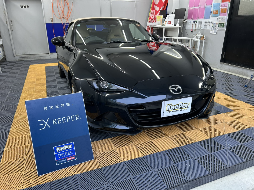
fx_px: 191
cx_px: 127
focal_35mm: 26
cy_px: 95
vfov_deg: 53.1
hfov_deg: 67.3
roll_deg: +0.3
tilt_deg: -20.7
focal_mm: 5.7
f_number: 1.5
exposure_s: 1/120
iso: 80
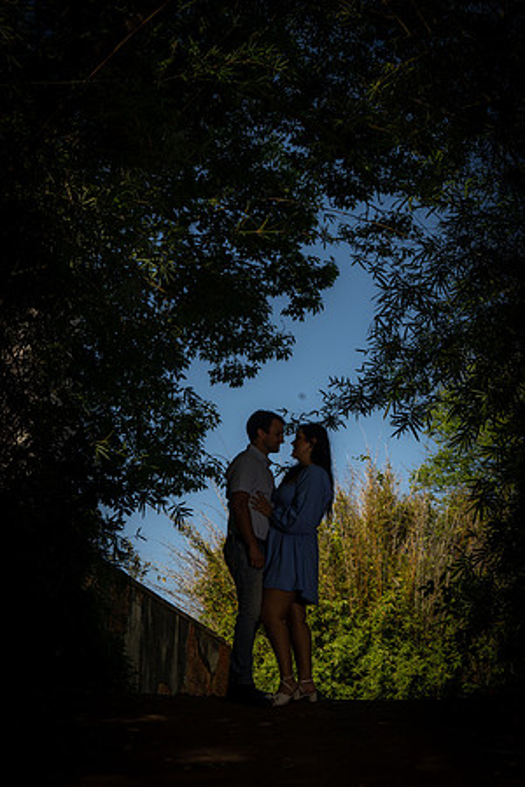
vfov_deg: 21.9
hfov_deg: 14.7
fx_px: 2034
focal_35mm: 93
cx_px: 262
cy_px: 394
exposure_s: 1/125
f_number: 10
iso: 100
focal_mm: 93
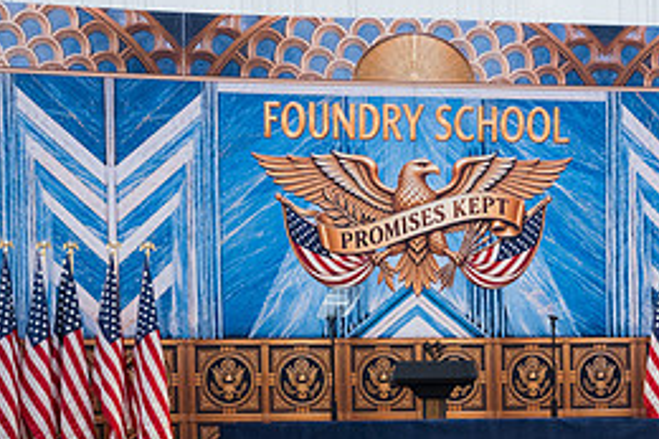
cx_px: 489
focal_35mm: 67
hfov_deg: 29.6
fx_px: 1226
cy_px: 476
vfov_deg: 19.5
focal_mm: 30
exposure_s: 1/400
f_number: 4
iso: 2000
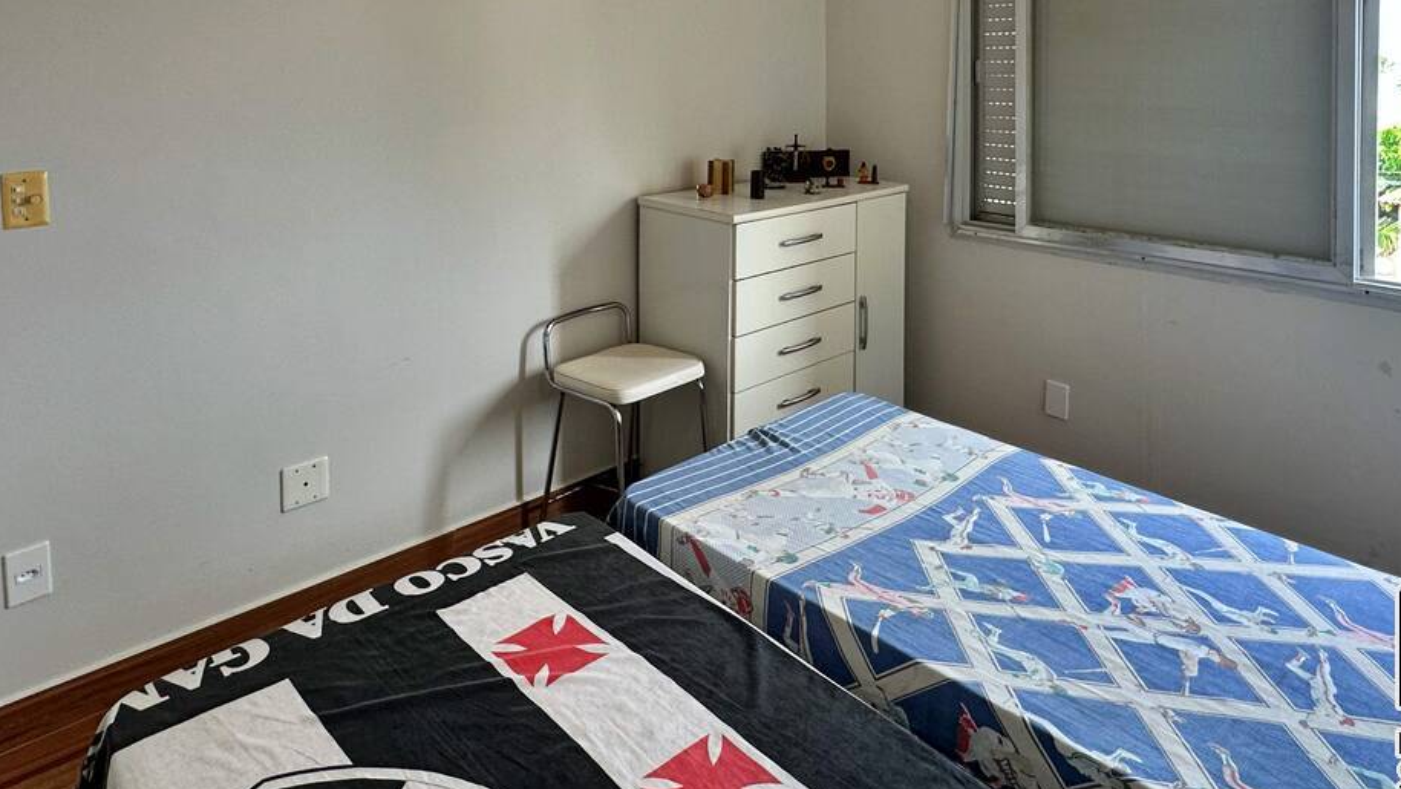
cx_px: 707
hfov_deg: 76.3
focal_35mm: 24
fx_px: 892
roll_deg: +0.3
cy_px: 80
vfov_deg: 43.6
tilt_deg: -1.4
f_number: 2.2
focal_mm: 2.22
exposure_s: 1/120
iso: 100
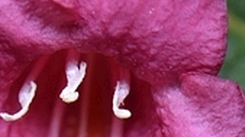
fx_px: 3697
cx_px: -113
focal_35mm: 569
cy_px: -4
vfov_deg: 2.1
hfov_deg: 3.8
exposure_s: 1/125
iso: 500
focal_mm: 85
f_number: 5.6
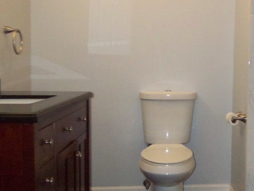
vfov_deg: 28.0
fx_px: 381
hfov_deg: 34.9
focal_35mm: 52
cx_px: 225
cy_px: 82
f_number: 2.8
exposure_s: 1/30
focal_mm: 3.8
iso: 200
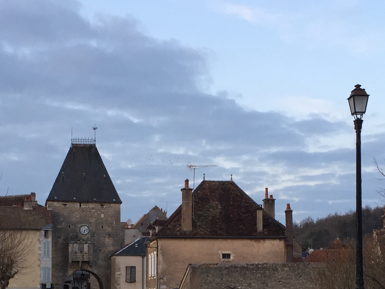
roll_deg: -1.0
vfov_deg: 21.5
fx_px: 745
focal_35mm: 67
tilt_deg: +3.3
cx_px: 181
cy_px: 253
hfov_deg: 29.0
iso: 50
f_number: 2.2
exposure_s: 1/100
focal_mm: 4.15
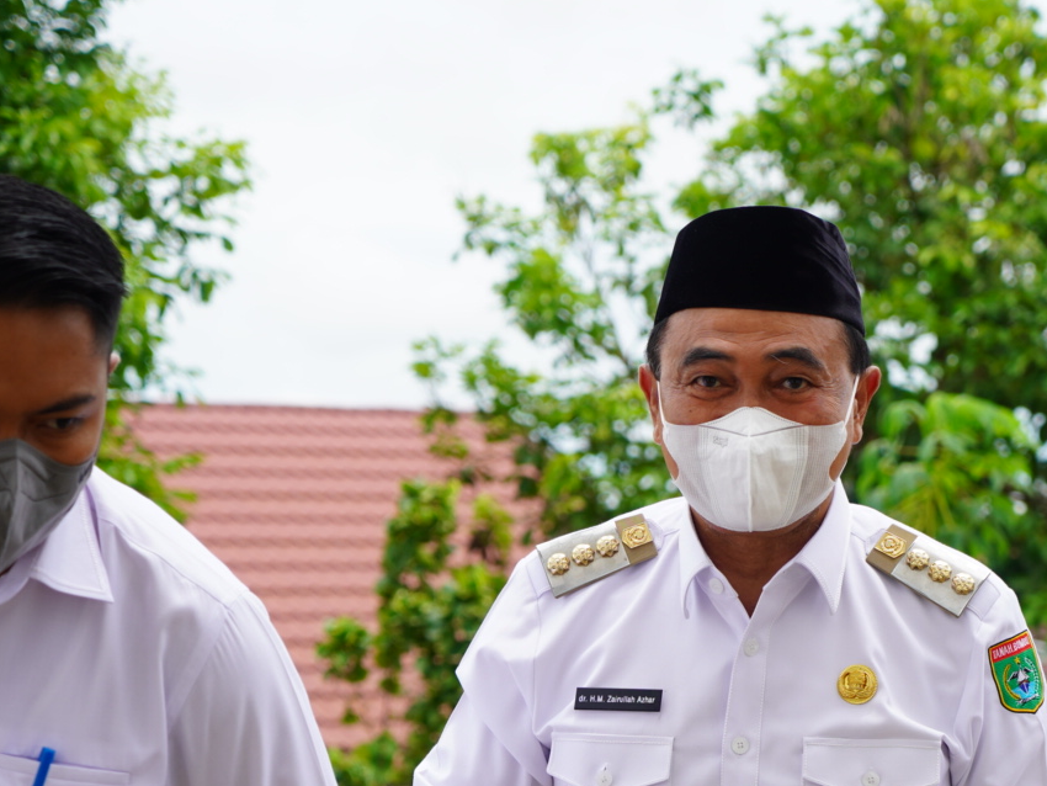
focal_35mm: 128
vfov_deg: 11.6
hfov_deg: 15.3
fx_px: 3873
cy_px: 611
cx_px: 809
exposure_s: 1/400
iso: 100
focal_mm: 70
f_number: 5
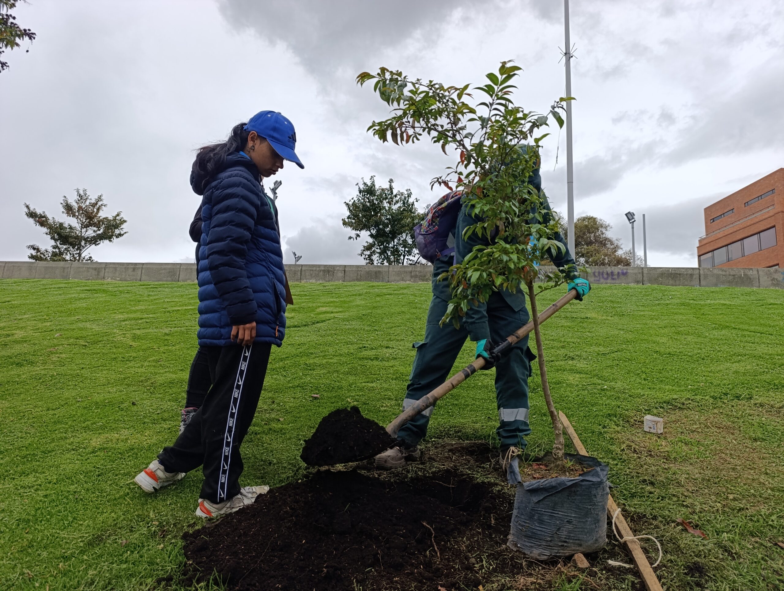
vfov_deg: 59.0
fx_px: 522
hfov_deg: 73.8
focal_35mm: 23
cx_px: 392
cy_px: 296
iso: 50
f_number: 1.6
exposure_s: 1/784
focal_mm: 6.14
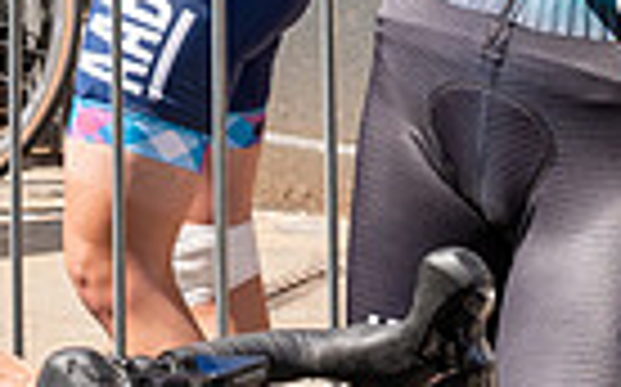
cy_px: -501
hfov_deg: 11.0
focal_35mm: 188
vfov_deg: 6.7
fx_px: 3179
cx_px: -77
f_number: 6.3
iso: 160
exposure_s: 1/200
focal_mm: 36
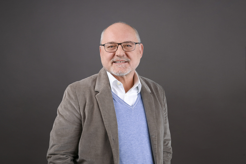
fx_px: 280
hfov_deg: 47.4
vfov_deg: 32.7
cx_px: 123
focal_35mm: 41
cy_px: 82
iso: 100
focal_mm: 41
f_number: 8
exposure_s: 1/160
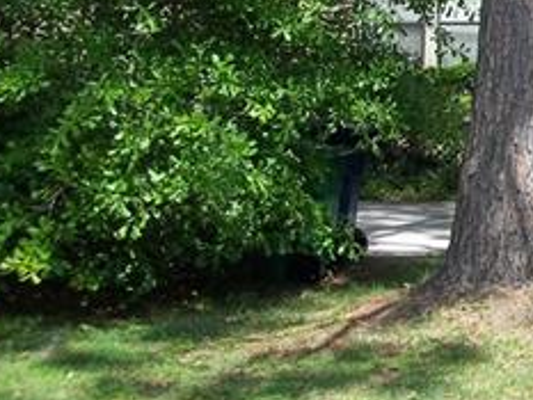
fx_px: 1356
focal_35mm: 88
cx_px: 700
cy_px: -16
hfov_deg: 20.3
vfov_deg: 16.4
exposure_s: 1/500
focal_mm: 5.7
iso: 64
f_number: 2.9
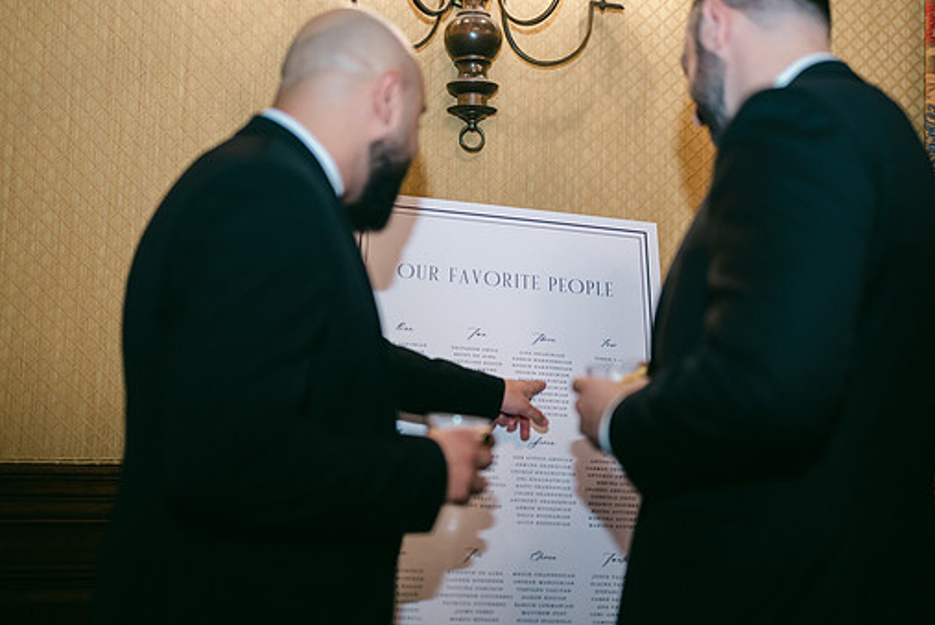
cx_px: 513
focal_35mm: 40
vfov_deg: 33.4
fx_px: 1040
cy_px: 344
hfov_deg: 48.4
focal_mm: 35
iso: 640
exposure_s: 1/125
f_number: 1.2
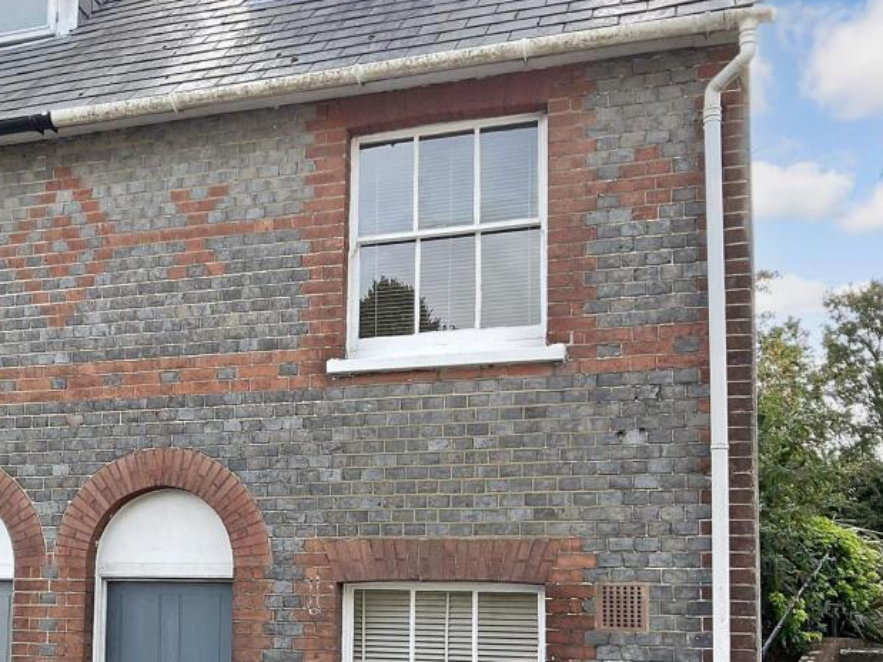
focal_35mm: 48
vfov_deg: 29.5
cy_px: 532
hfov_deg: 38.5
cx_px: 208
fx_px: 1224
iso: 20
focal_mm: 3
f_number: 1.8
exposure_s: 1/351
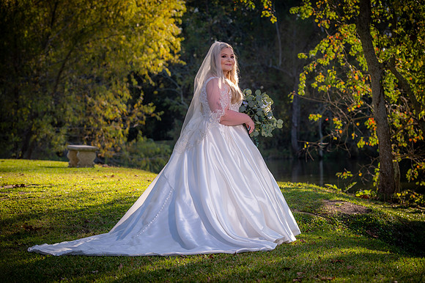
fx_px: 1239
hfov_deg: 19.5
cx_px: 212
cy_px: 142
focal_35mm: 105
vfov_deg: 13.0
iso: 100
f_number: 5.6
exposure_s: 1/125
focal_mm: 105
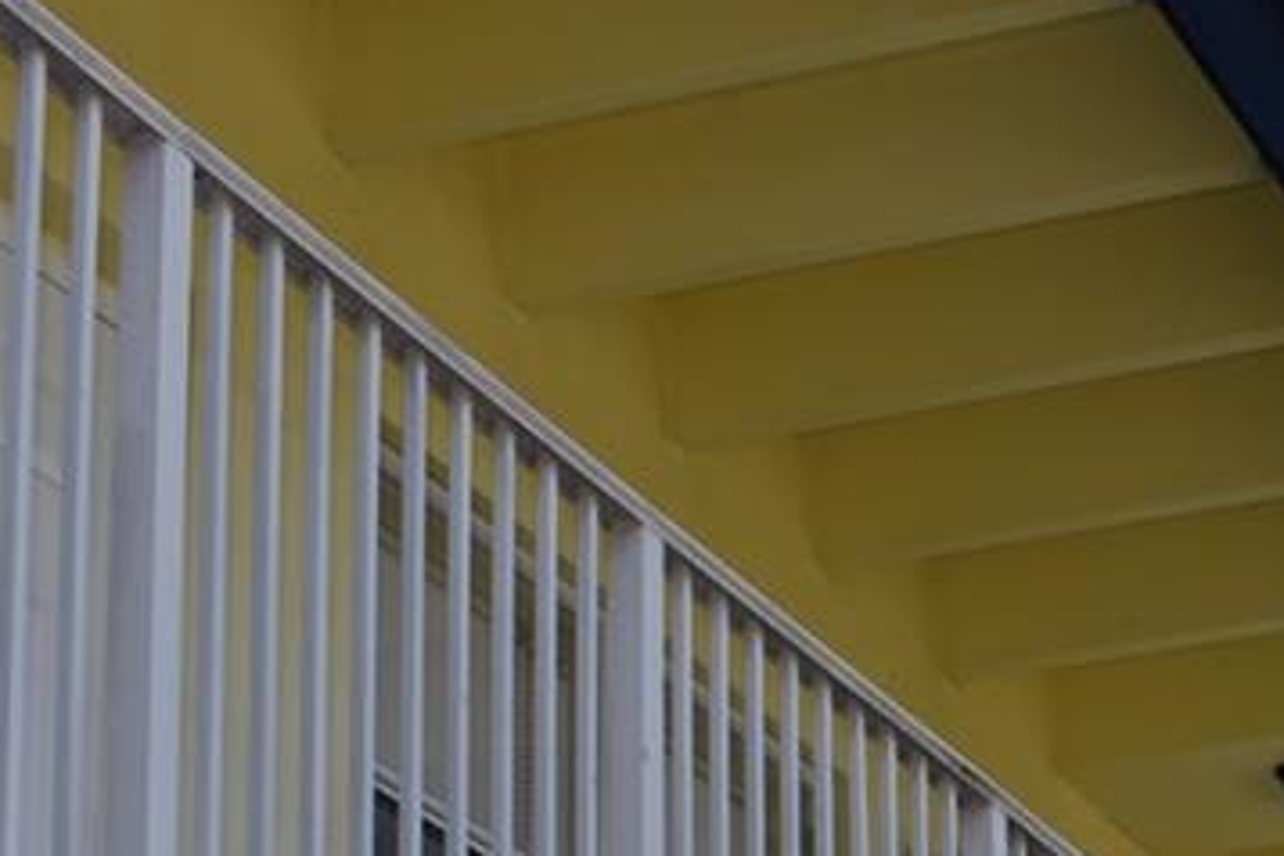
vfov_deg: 10.4
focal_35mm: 121
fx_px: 4315
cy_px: 1694
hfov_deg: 15.7
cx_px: 1892
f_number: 7.1
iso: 100
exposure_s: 1/200
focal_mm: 18
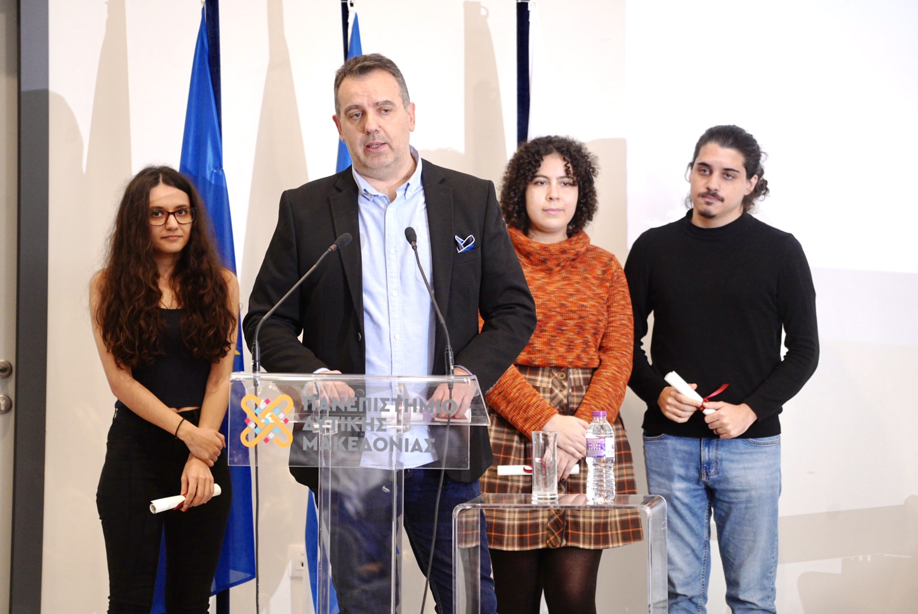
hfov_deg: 13.1
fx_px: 4006
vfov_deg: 8.8
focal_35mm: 157
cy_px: 307
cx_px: 459
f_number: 4
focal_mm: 157
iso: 2000
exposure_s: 1/160
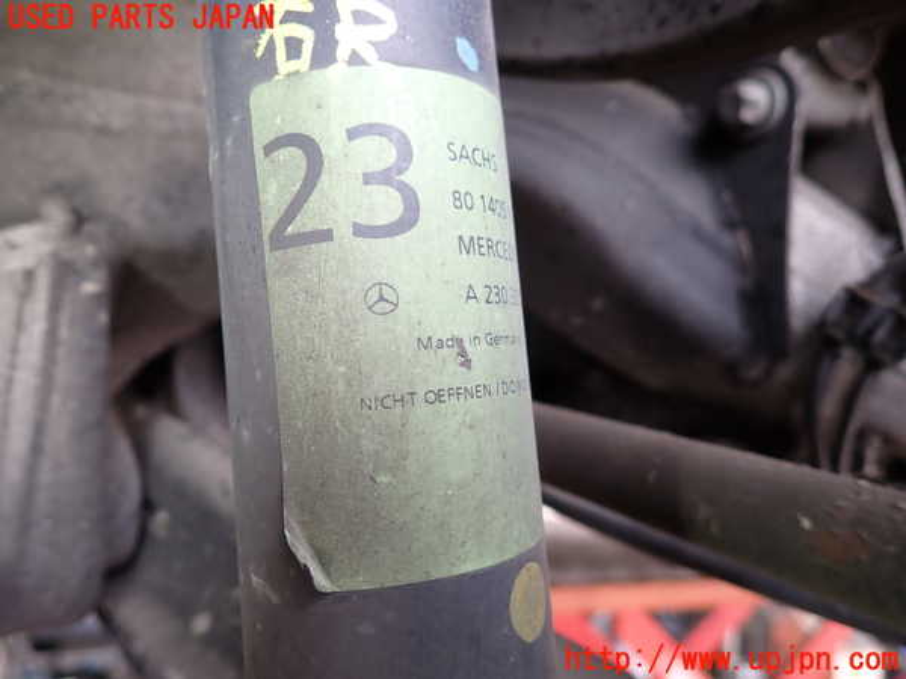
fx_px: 654
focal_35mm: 25
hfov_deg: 69.4
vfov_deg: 54.9
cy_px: 340
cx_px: 453
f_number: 2
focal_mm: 4.5
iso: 160
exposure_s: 1/125
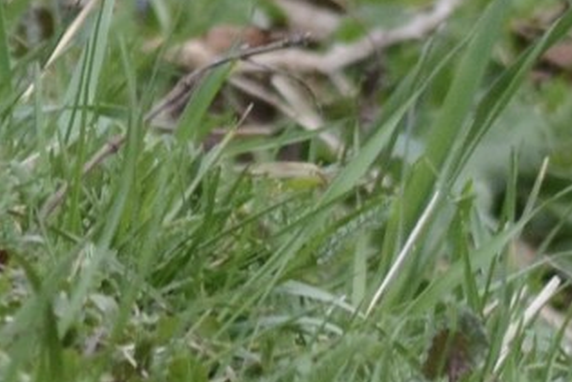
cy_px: 101
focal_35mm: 1495
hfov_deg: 1.4
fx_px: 23764
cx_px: -297
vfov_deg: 0.9
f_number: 9
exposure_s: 1/1000
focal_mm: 300
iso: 800
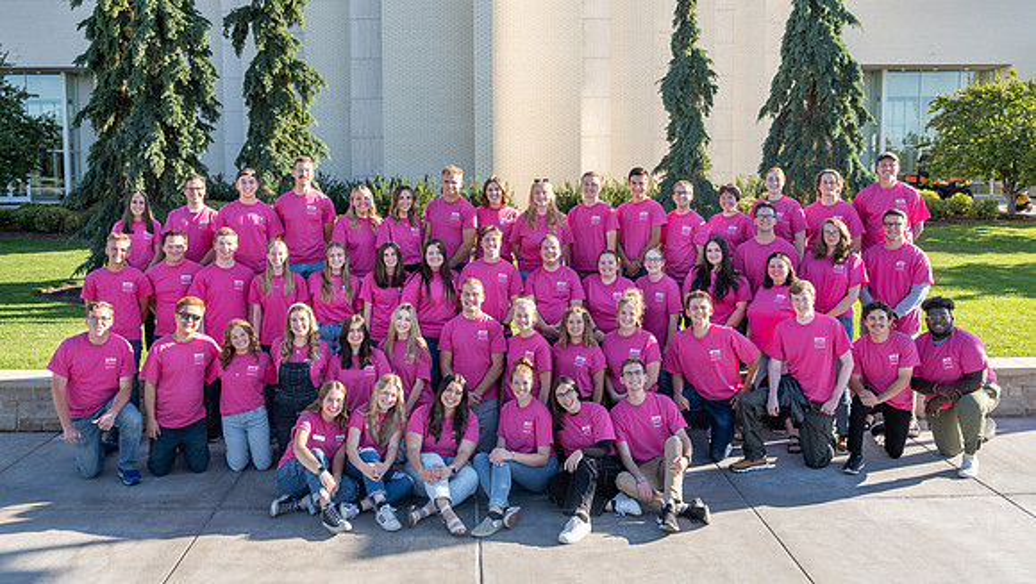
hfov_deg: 62.3
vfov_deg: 37.6
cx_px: 500
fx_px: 857
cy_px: 250
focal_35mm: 31
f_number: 8
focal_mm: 28
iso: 360
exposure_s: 1/200
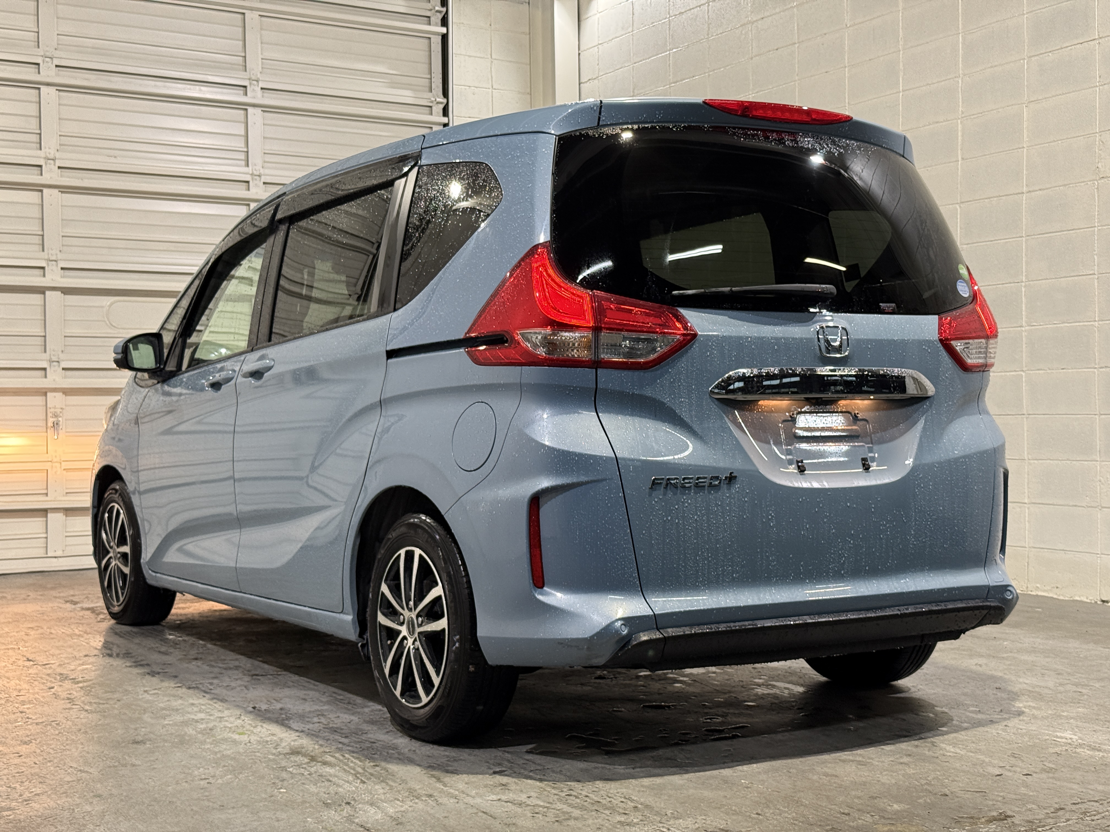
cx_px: 555
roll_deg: +0.5
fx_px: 1539
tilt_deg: -0.3
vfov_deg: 30.3
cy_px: 416
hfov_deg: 39.7
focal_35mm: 48
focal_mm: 6.76
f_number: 1.78
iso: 250
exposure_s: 1/60
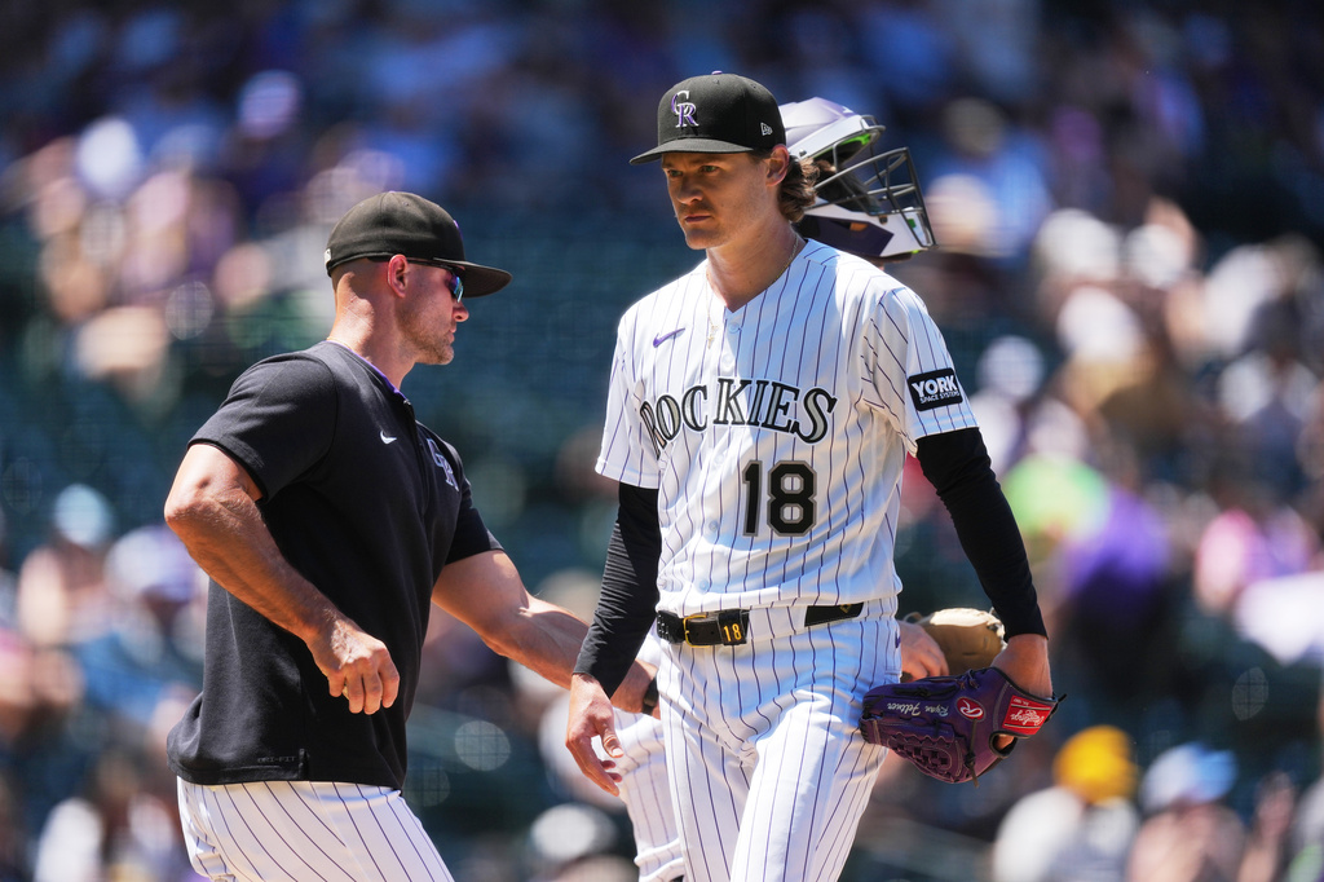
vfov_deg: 2.3
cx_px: 662
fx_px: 22058
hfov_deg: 3.4
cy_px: 441
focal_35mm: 600
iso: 400
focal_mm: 600
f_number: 4
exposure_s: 1/2500
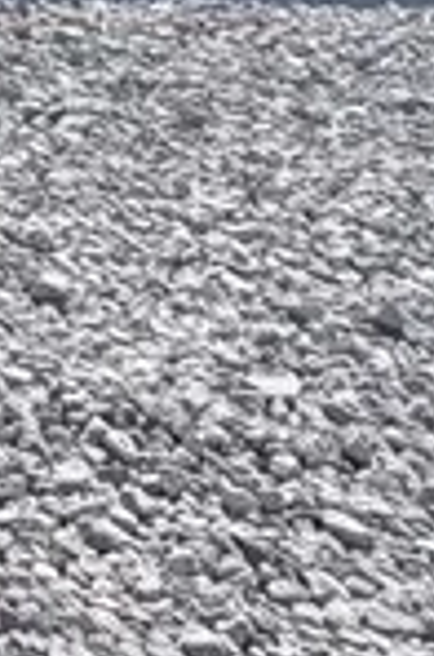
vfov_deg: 17.4
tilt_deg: -1.2
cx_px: -988
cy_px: -434
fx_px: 1835
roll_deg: -1.8
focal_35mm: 101
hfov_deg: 9.5
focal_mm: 2.22
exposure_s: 1/1285
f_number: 2.2
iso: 20
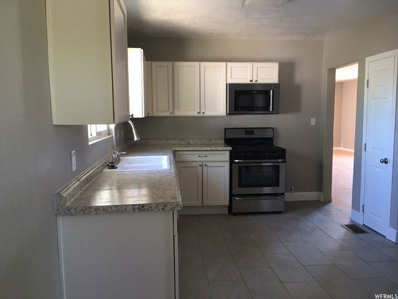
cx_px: 199
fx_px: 333
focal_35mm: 29
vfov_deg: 48.2
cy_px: 150
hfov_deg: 61.7
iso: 64
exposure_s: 1/30
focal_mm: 4.15
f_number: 2.2
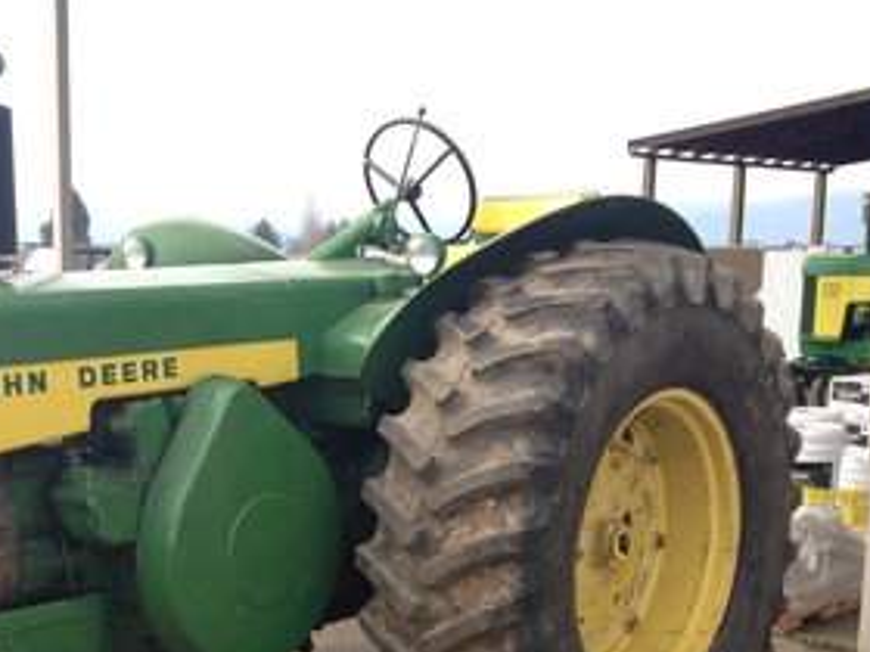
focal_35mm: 68
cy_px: 568
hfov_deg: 28.3
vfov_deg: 21.2
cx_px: 261
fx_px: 1709
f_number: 2.4
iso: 50
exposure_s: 1/502
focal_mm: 4.28
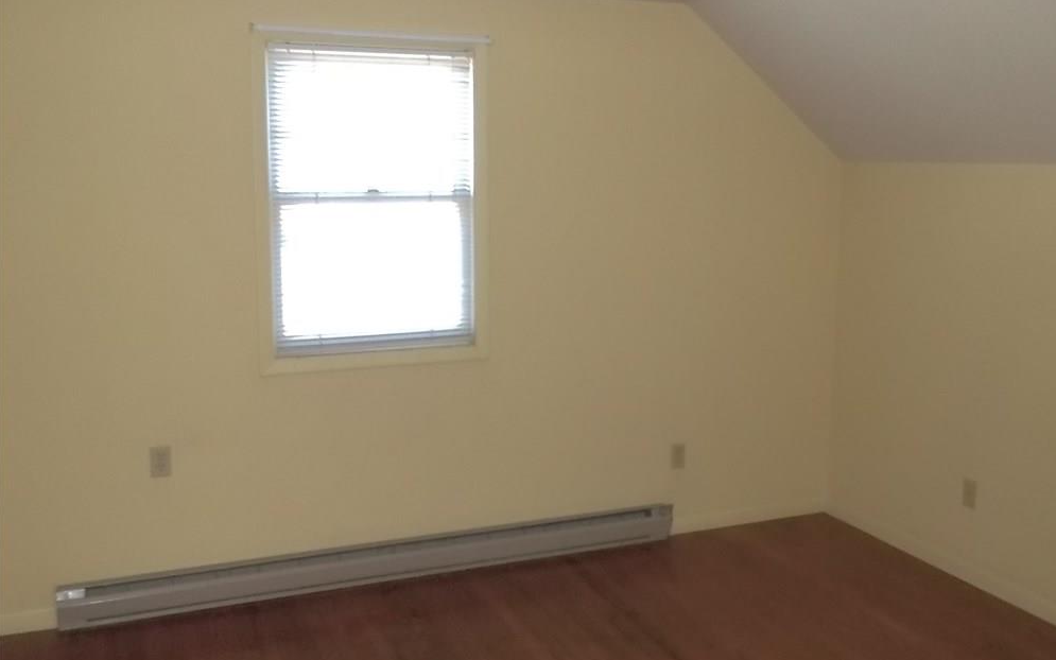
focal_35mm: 36
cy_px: 302
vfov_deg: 35.3
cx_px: 540
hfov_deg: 54.0
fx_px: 1036
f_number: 3.3
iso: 320
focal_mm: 5.9
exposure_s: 1/30
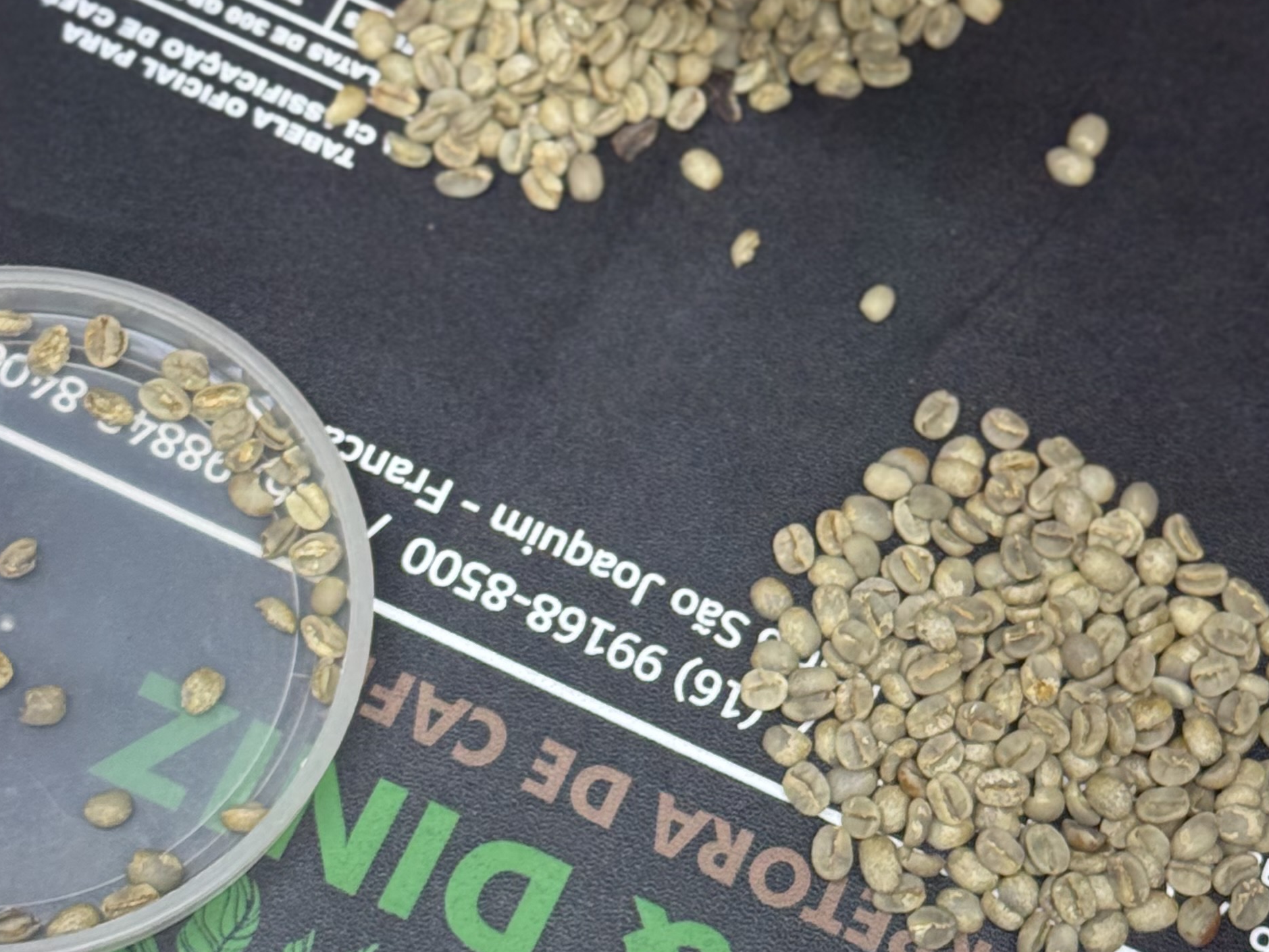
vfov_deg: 14.3
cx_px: 904
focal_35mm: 103
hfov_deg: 19.0
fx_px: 3776
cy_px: 317
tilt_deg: -67.6
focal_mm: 6.76
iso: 125
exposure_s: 1/120
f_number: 1.78
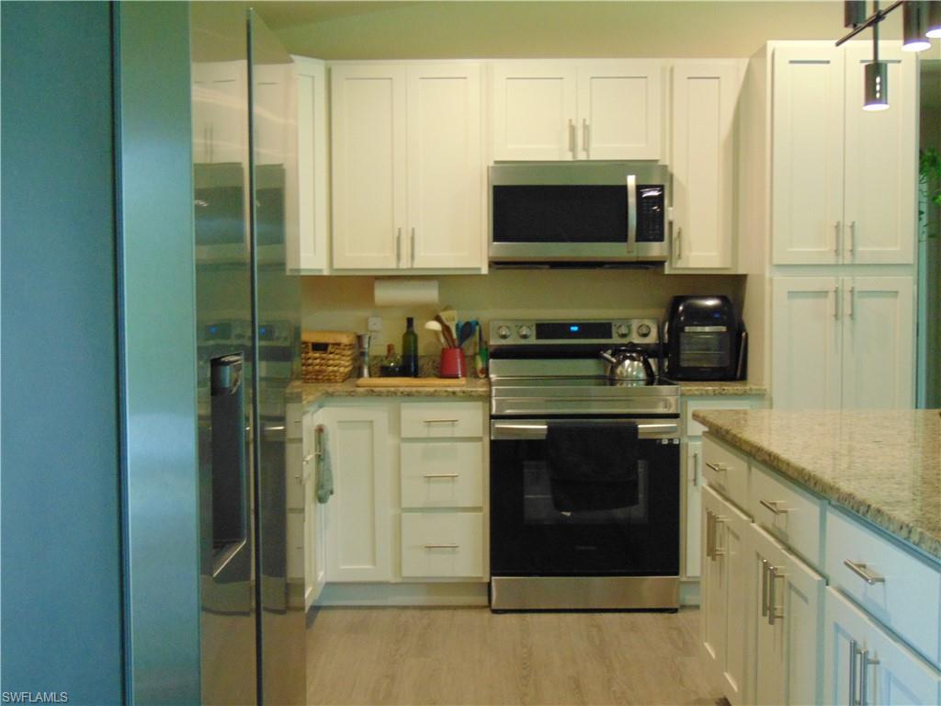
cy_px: 353
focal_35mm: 42
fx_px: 1142
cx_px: 470
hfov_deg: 44.8
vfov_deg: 34.3
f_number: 3.3
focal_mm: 7.6
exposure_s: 1/25
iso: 400
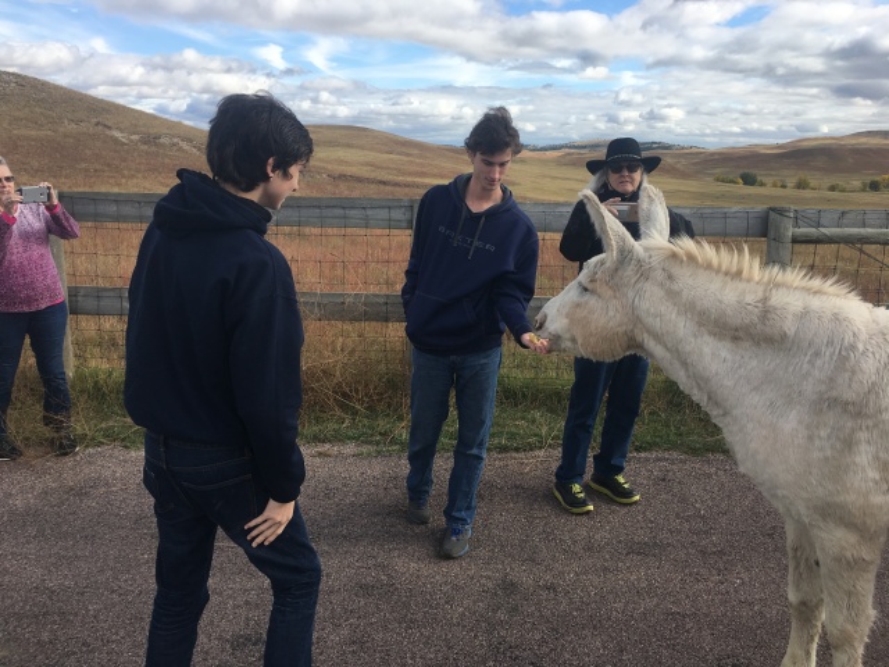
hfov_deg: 61.7
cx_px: 444
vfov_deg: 48.2
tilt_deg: -13.5
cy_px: 334
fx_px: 745
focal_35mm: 29
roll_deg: -0.2
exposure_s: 1/1131
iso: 25
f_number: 2.2
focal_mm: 4.15
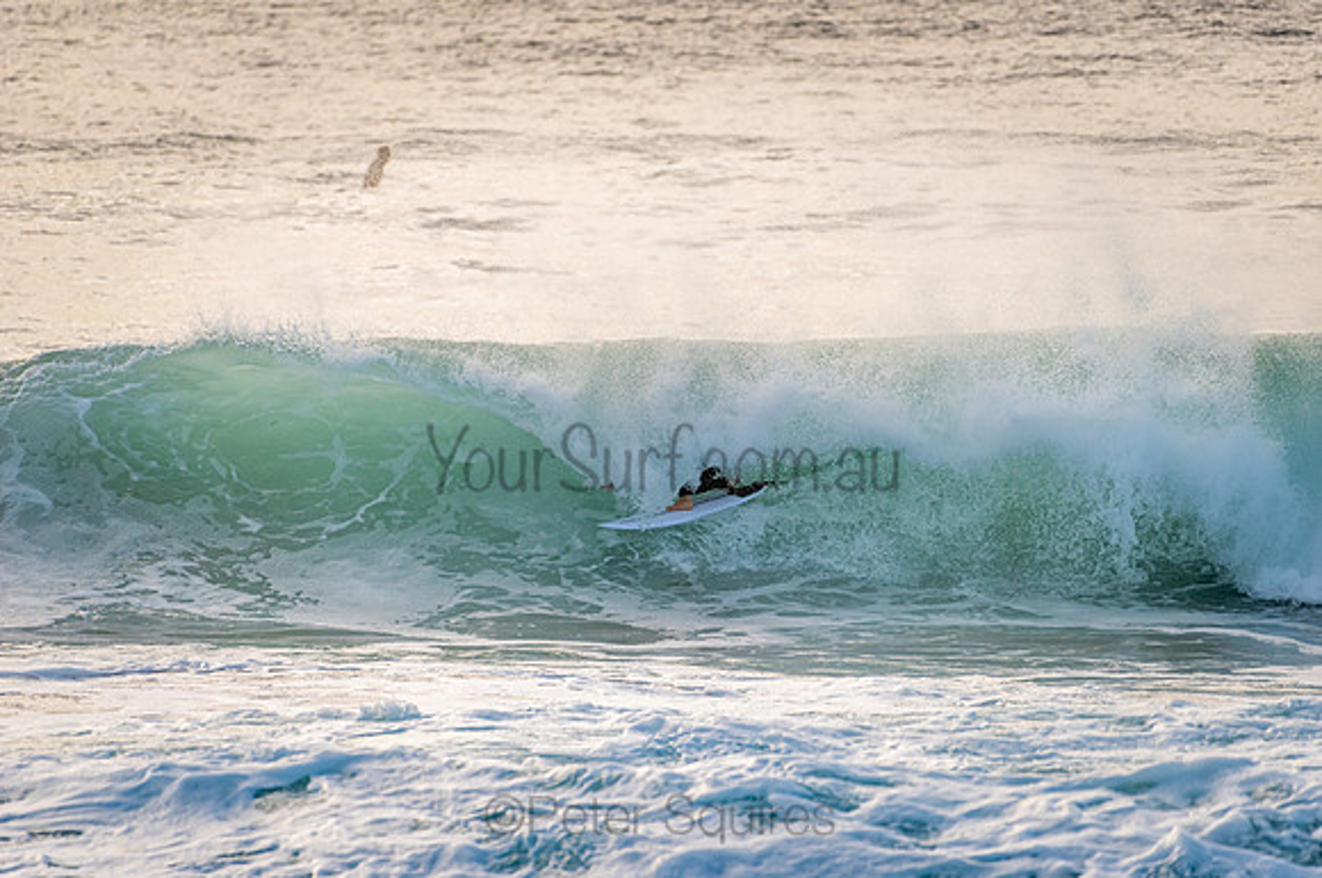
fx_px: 18363
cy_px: 439
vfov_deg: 2.7
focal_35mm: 501
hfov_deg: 4.1
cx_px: 661
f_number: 5.6
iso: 280
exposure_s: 1/2000
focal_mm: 500
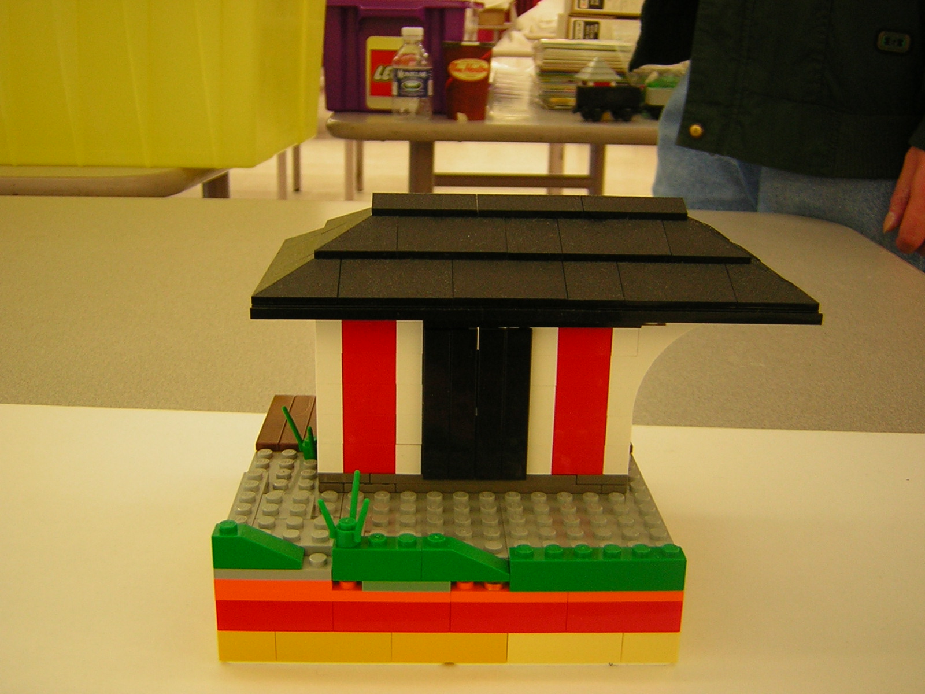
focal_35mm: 40
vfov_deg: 36.0
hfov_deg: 46.8
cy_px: 347
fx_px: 1069
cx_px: 462
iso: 55
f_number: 2.7
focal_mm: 5.2
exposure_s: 1/5.8
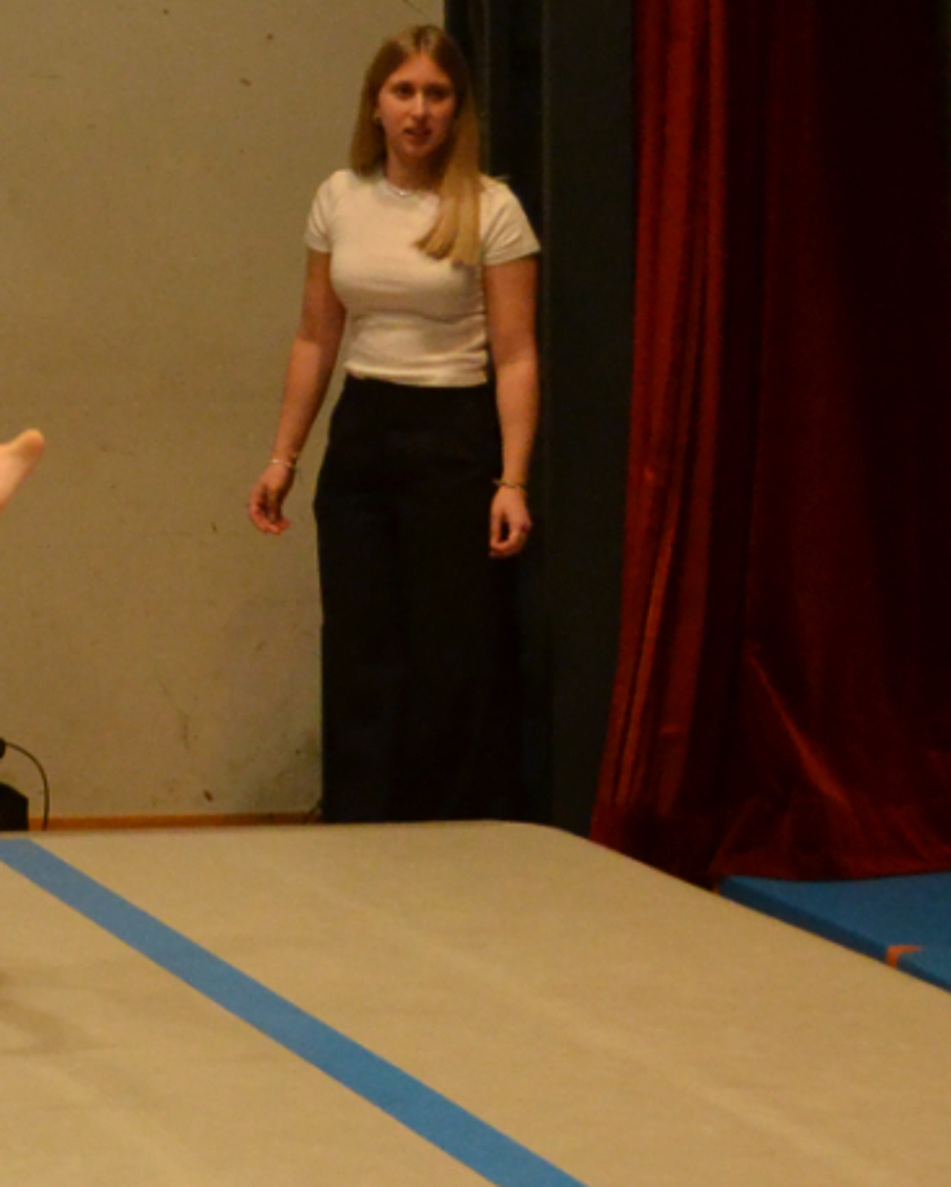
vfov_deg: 11.7
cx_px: -681
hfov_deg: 9.1
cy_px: 305
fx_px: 5766
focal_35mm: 164
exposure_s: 1/500
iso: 1600
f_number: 4.2
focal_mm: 26
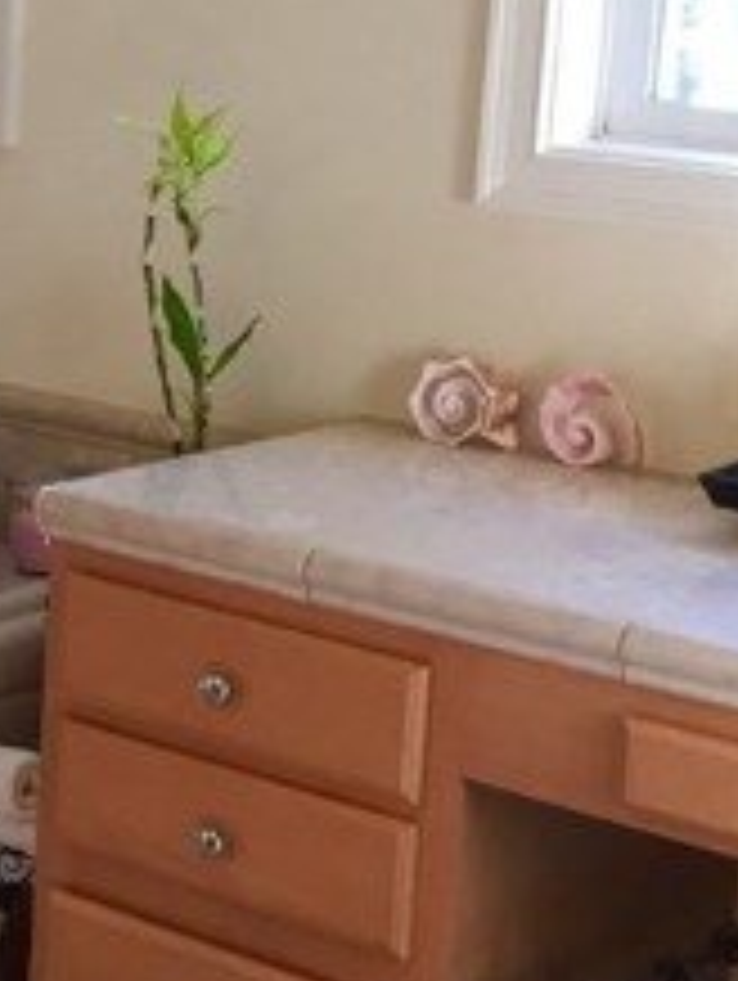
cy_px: 405
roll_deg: +0.0
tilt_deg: -10.7
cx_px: -540
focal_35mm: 102
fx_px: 2894
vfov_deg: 19.2
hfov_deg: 13.3
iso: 32
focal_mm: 4.15
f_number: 2.2
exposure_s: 1/40
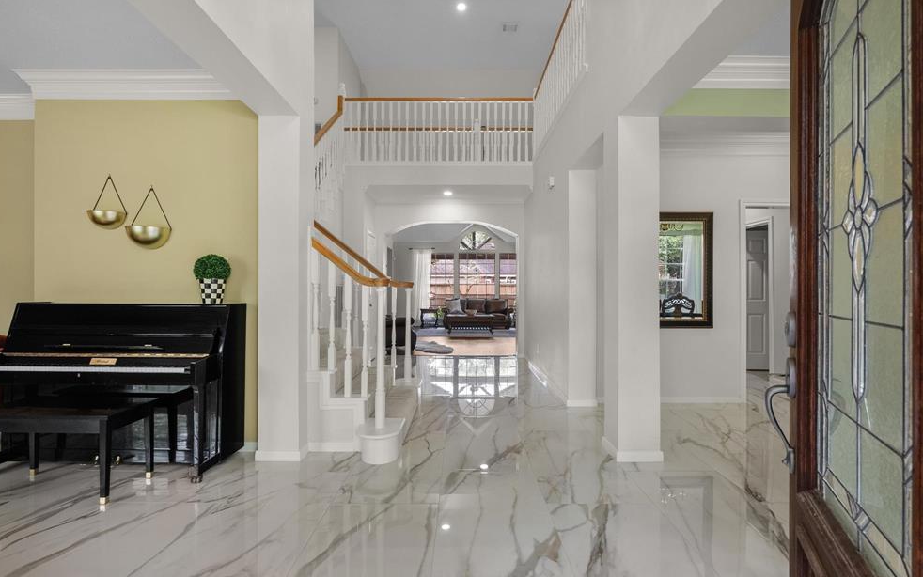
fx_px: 428
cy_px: 289
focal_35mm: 17
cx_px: 458
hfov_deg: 94.4
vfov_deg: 68.0
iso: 2000
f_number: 9
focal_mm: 16
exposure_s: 1/6
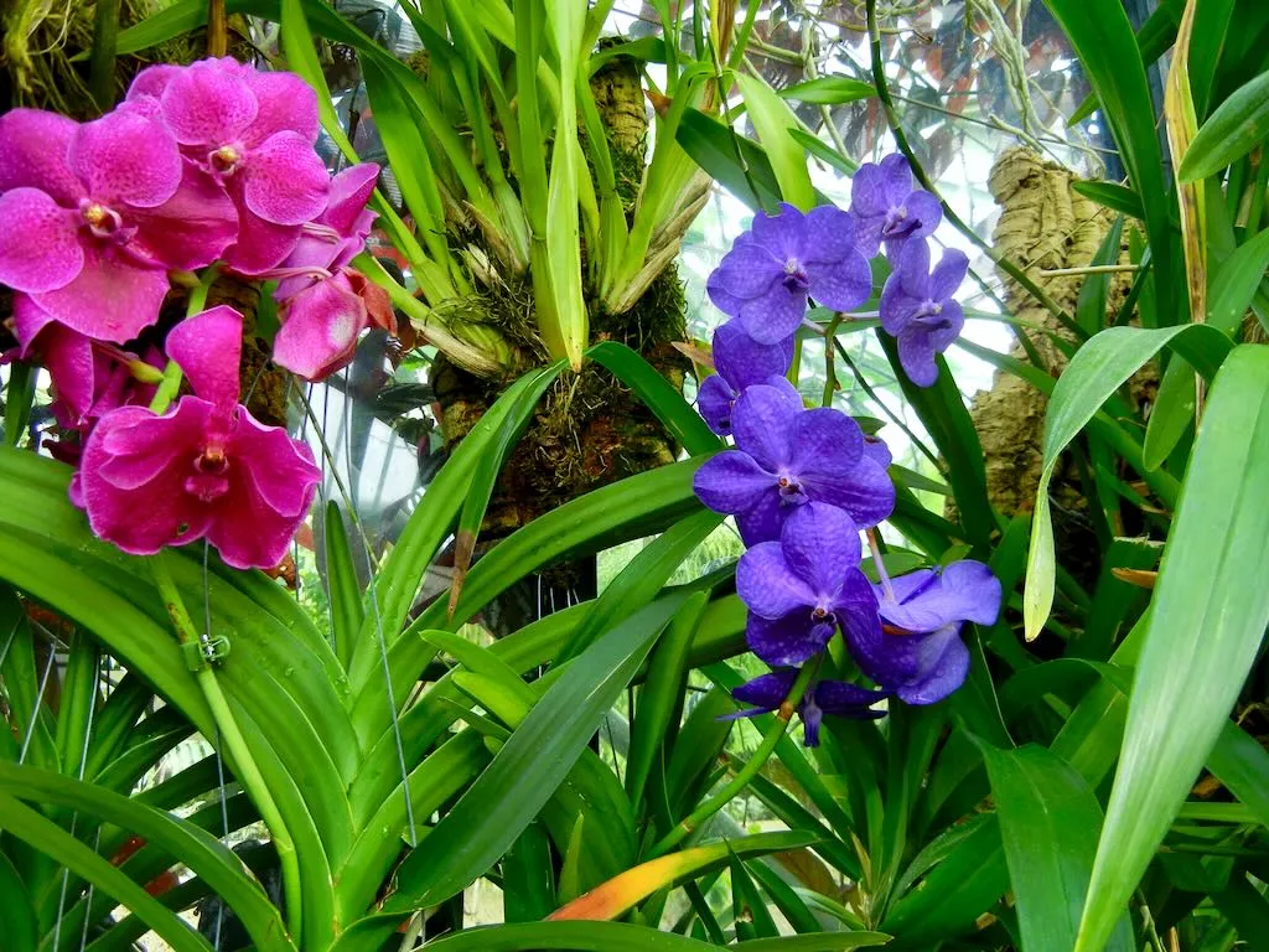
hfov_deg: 60.0
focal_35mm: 30
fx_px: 1100
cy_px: 476
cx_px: 634
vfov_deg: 46.8
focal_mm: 5.4
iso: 160
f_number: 3.5
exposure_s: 1/37.2
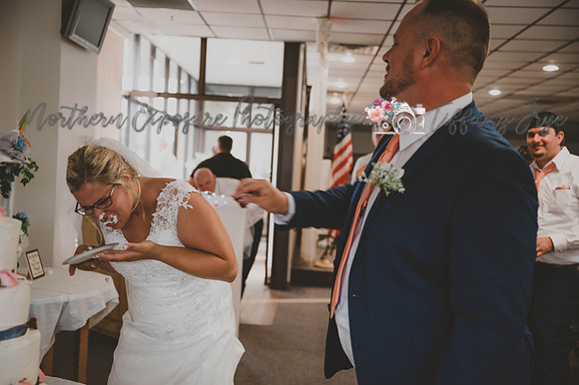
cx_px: 290
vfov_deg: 32.6
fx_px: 659
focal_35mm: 41
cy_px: 192
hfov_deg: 47.4
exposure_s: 1/125
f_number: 2.8
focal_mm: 41
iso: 1600
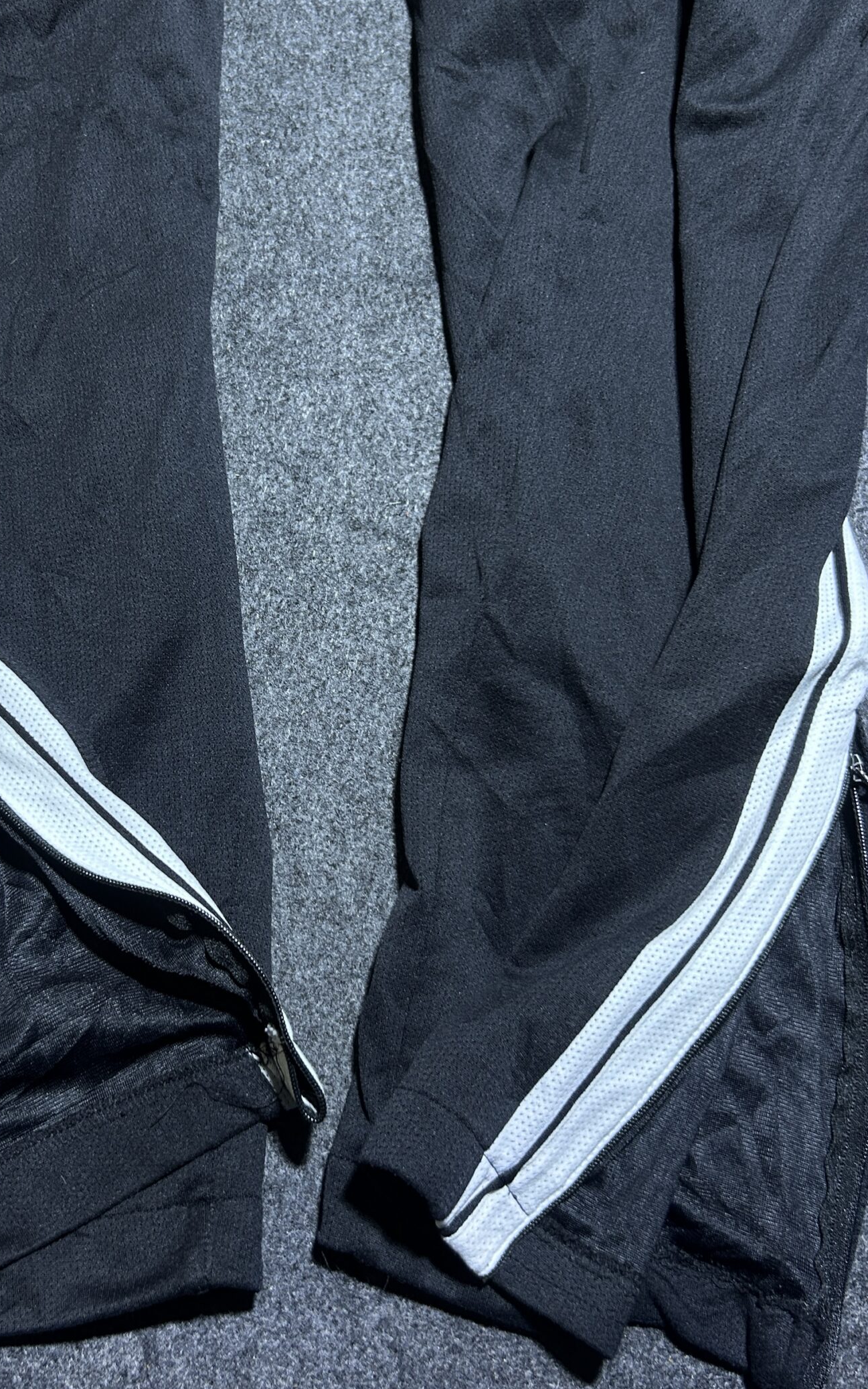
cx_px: 323
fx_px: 1287
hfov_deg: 37.0
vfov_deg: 56.7
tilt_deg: -55.1
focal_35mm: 34
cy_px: 661
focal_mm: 5.7
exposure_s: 1/50
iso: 125
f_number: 1.5
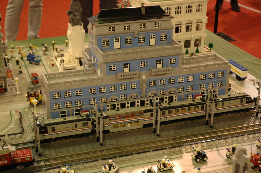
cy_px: 86
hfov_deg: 29.3
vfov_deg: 19.7
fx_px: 500
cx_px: 130
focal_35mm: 69
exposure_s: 1/20
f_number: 5
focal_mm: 46
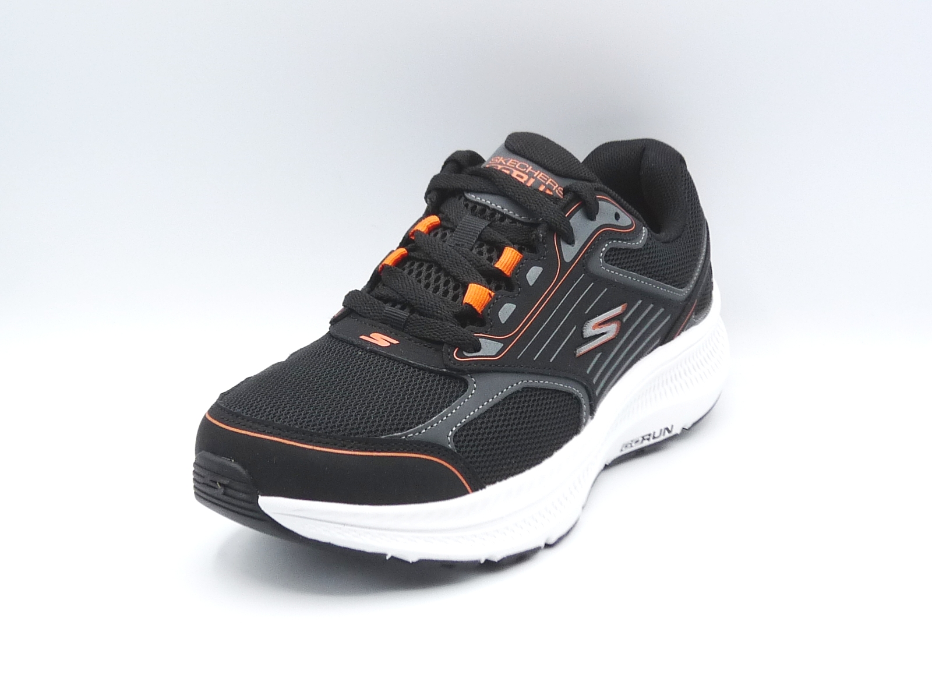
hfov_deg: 37.5
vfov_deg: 28.6
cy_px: 350
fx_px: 1373
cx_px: 466
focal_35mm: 51
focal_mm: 5.1
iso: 100
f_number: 4
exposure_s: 1/125
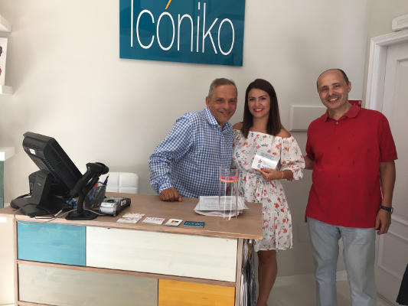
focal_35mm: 29
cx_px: 204
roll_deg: -2.2
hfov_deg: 61.6
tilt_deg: -5.7
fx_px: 342
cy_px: 153
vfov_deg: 48.2
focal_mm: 4.15
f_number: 2.2
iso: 32
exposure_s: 1/130
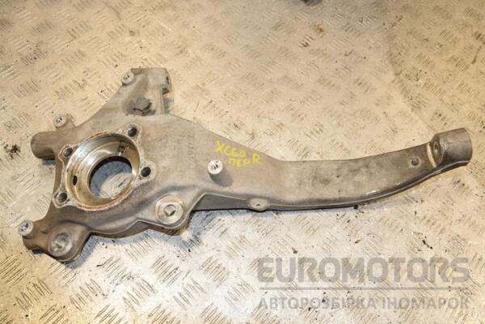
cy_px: 162
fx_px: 445
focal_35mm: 33
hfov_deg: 57.2
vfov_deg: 40.0
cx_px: 242
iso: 800
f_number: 10
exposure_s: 1/200
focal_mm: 22
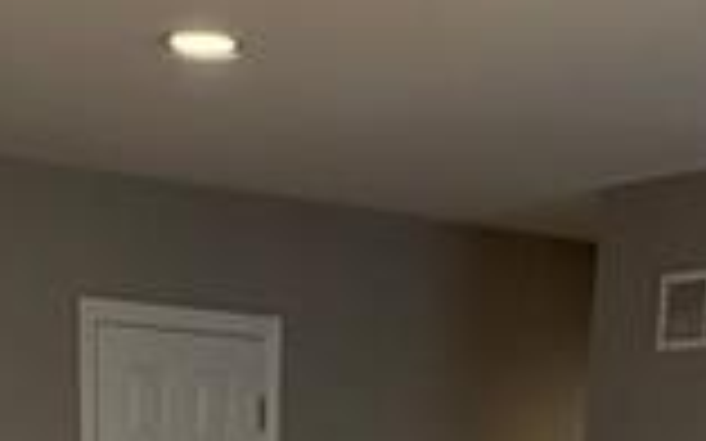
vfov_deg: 10.0
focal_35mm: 97
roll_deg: -1.5
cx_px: 337
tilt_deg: -24.1
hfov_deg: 21.4
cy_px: 1323
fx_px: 1866
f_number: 2.2
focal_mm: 2.22
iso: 160
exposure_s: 1/120
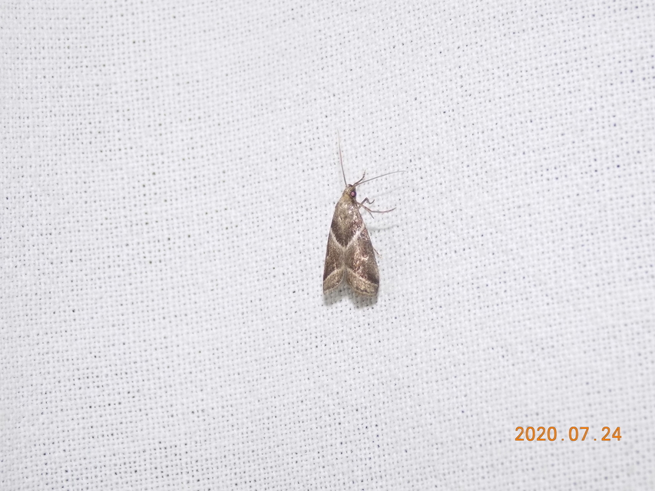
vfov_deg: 12.6
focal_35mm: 118
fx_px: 2233
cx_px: 328
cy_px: 246
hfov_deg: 16.7
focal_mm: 20.9
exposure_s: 1/30
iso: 200
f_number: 4.8
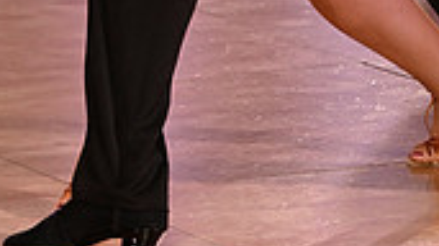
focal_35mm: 427
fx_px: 4968
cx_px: 258
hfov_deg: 5.1
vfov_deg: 2.8
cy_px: -351
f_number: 5
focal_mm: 120
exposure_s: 1/200
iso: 2000
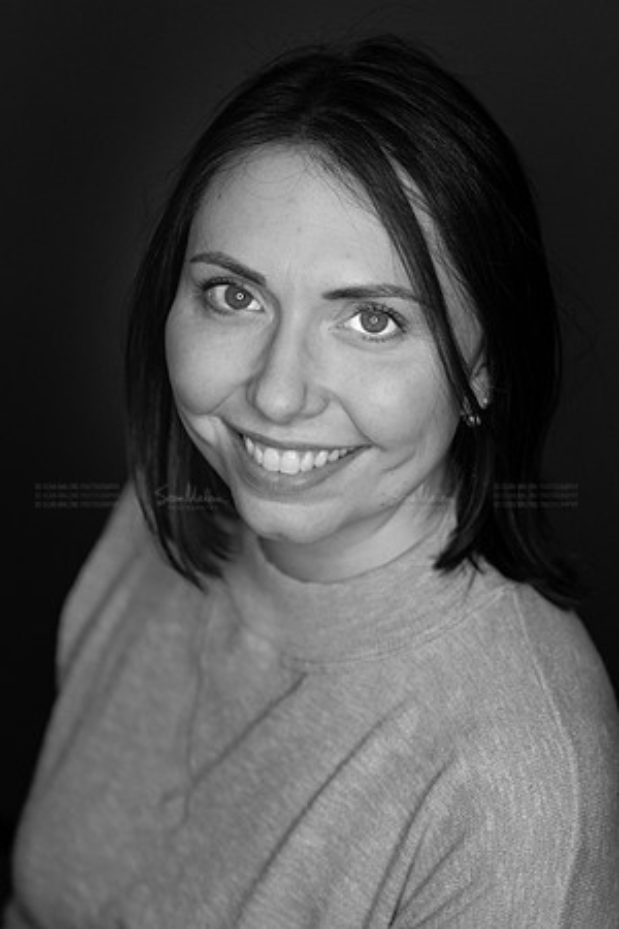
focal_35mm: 85
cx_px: 310
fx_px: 2192
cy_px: 464
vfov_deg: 23.9
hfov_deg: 16.1
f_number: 3.5
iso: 2000
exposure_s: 1/640
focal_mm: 85
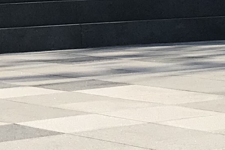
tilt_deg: +5.6
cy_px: -152
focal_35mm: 214
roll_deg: +1.8
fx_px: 1337
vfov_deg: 6.2
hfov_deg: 9.6
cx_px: 85
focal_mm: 3.99
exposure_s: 1/2037
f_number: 1.8
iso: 20
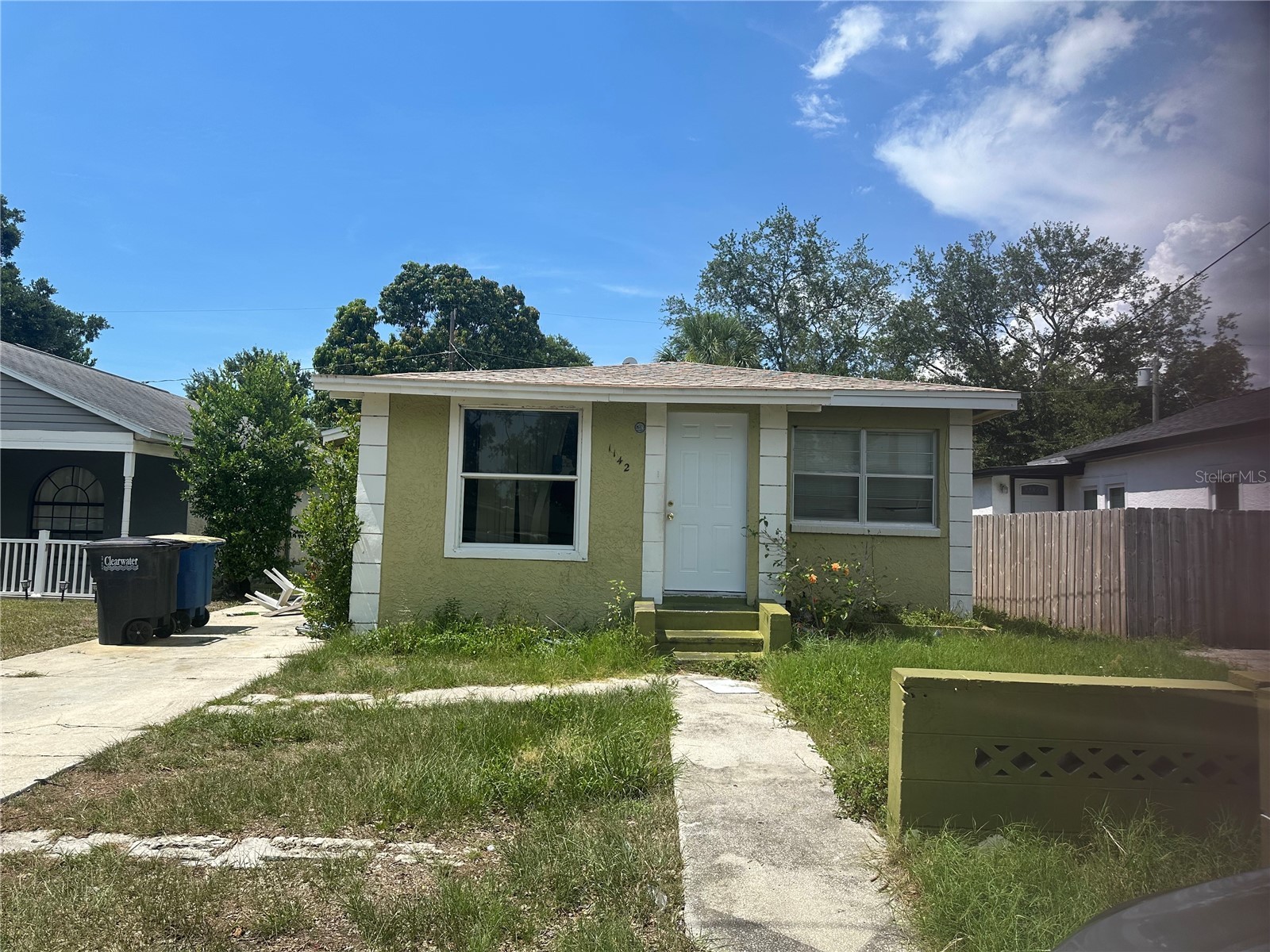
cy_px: 476
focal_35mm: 24
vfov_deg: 56.8
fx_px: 881
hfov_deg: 71.6
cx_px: 635
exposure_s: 1/4545
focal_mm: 6.86
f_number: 1.78
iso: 80
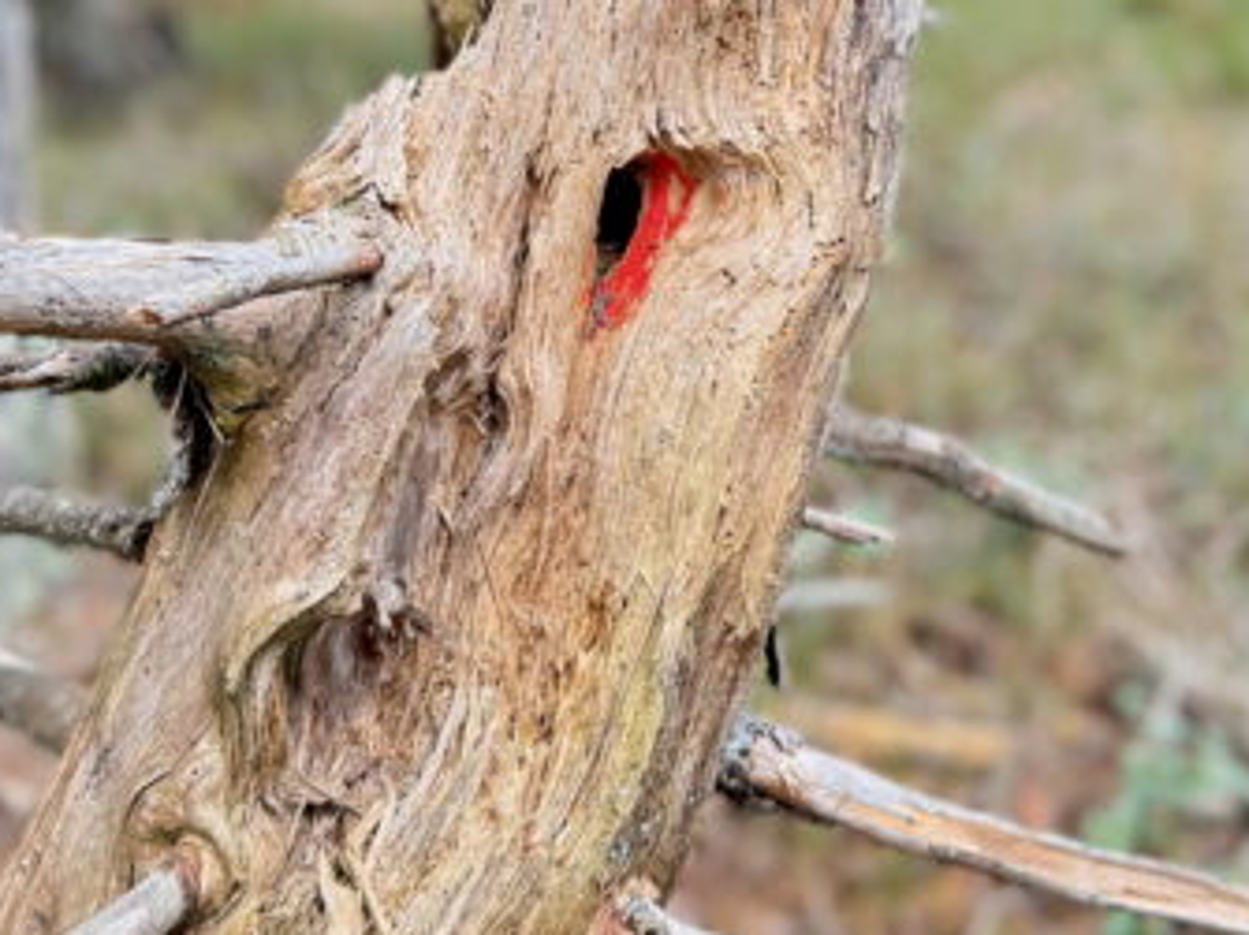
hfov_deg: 34.8
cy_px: 119
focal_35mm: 55
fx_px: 1984
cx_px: 749
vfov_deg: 25.8
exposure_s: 1/242
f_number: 1.78
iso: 200
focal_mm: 6.76
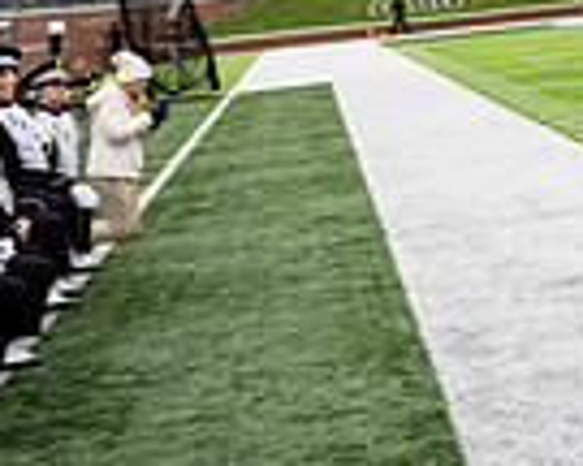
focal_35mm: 97
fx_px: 1674
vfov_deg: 14.8
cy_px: -214
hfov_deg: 18.4
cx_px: 756
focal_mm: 24
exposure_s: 1/500
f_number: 2.8
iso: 100
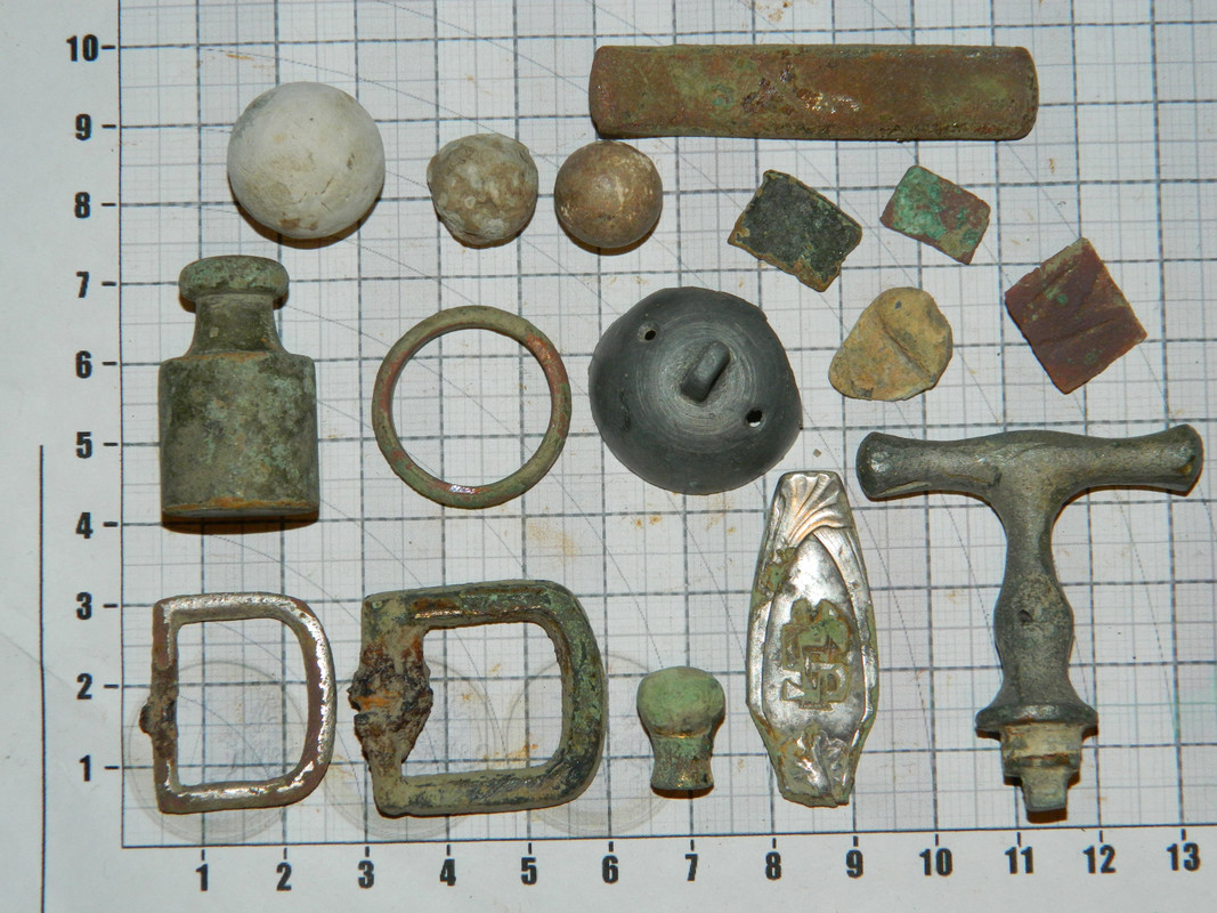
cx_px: 608
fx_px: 2953
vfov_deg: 17.6
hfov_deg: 23.3
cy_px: 456
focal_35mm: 84
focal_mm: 15.1
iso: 200
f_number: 4.2
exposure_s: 1/50
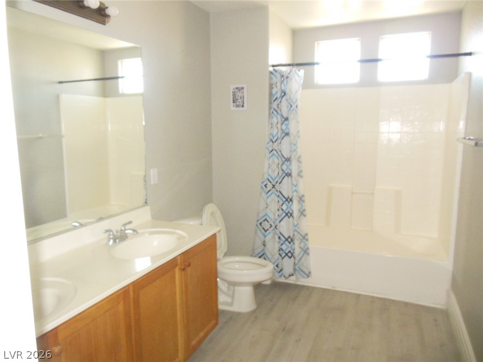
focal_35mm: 25
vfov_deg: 54.9
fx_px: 349
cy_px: 181
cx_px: 242
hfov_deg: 69.4
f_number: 6.4
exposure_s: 1/25
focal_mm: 4.5
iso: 1000
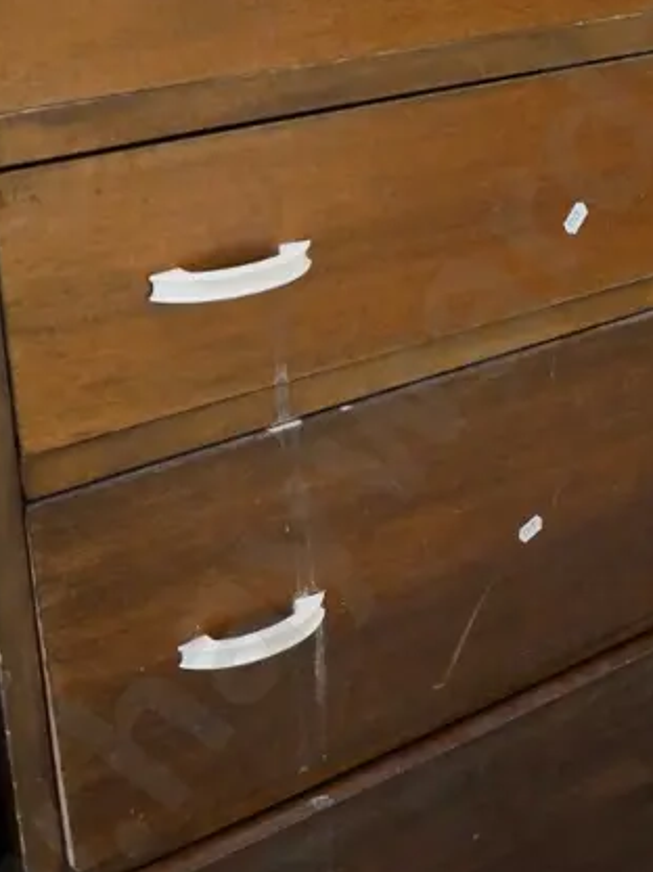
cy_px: 389
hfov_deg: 24.7
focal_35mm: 59
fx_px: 1486
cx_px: 421
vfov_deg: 32.7
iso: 3200
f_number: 4
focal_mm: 12
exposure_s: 1/13
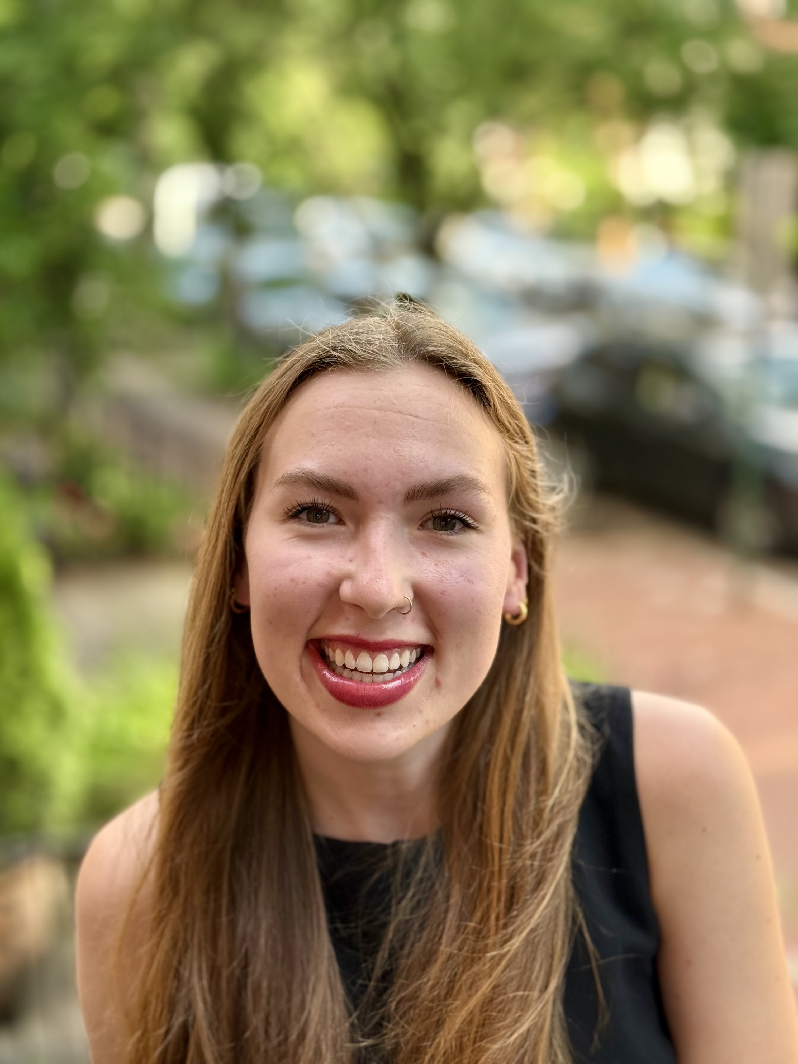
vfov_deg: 39.7
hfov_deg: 30.3
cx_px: 399
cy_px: 532
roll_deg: +0.3
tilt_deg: -12.9
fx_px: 1475
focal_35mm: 48
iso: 80
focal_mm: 6.76
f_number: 1.78
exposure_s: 1/192
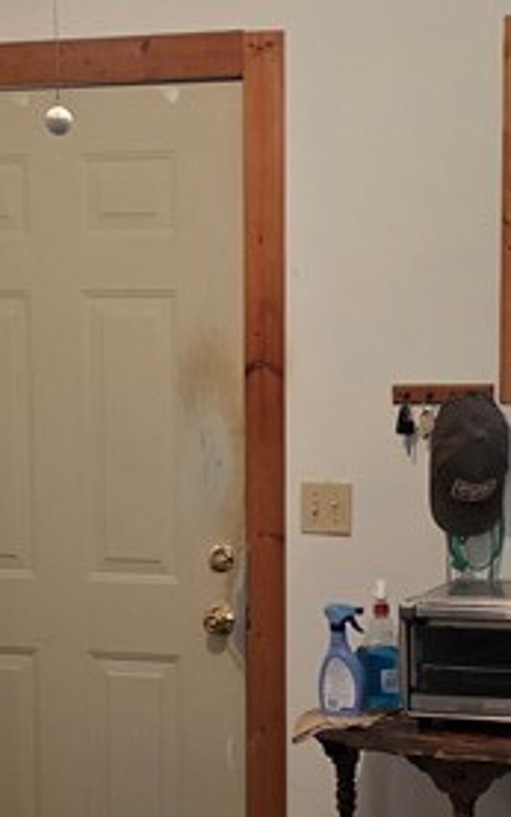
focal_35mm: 90
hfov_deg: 14.5
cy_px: 655
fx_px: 2006
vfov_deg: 22.7
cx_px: 340
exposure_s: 1/120
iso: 320
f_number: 1.7
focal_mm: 6.3
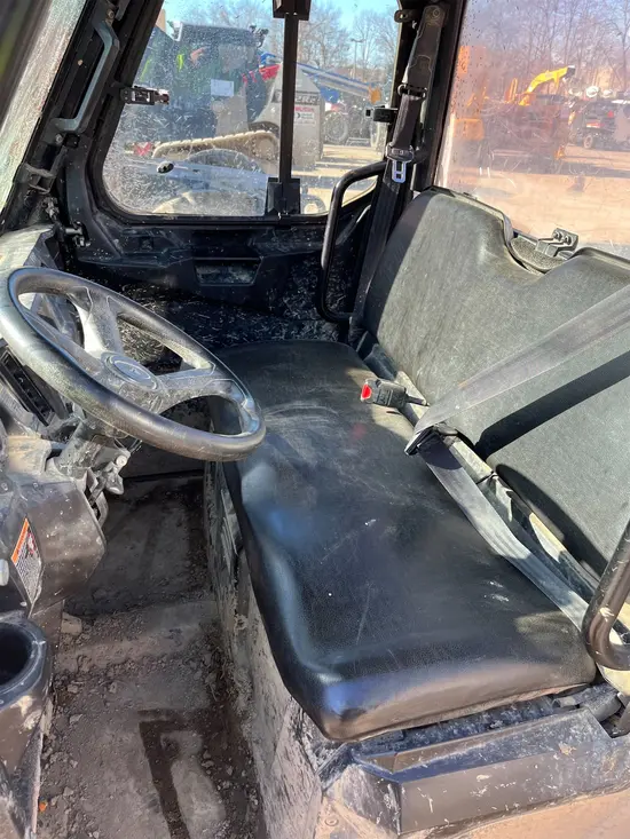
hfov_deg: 53.1
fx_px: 631
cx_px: 315
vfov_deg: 67.3
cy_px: 420
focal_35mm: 26
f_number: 1.6
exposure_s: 1/224
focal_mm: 5.1
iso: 50
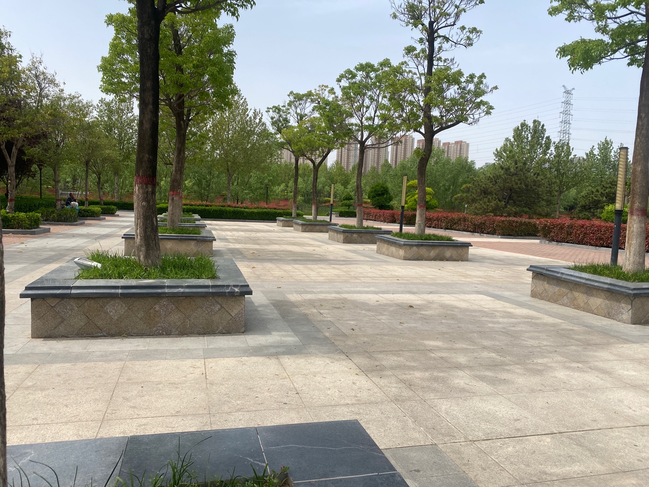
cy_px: 244
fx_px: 487
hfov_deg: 67.3
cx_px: 324
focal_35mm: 26
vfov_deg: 53.1
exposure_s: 1/3125
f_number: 1.8
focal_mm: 4.25
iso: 32
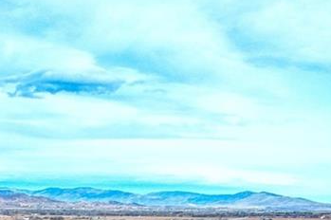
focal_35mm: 133
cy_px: 456
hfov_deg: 14.2
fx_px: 1222
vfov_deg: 9.5
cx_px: -197
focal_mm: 10.6
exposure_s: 1/1101
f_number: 2.8
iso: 100
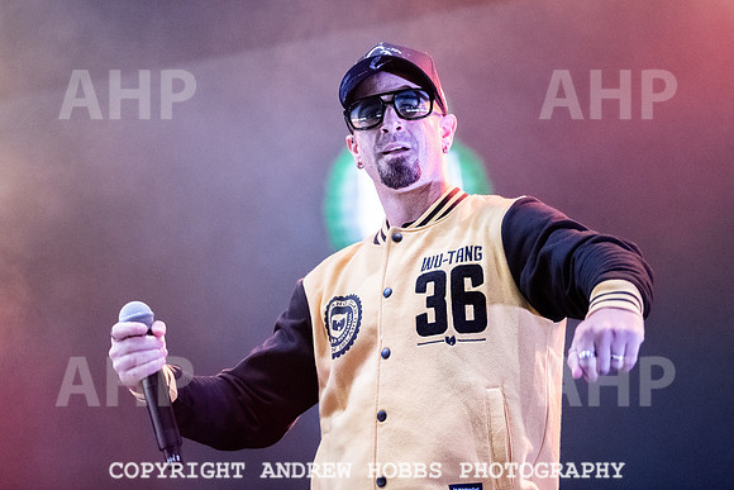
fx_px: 2440
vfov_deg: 11.4
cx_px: 395
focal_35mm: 120
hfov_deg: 17.1
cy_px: 124
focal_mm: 80
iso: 2500
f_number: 2.8
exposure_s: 1/640
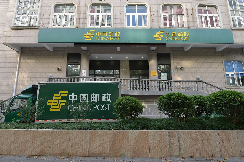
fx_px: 149
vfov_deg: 57.2
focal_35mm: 22
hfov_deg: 78.6
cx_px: 122
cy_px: 81
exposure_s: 1/100
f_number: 6.3
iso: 400
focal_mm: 22
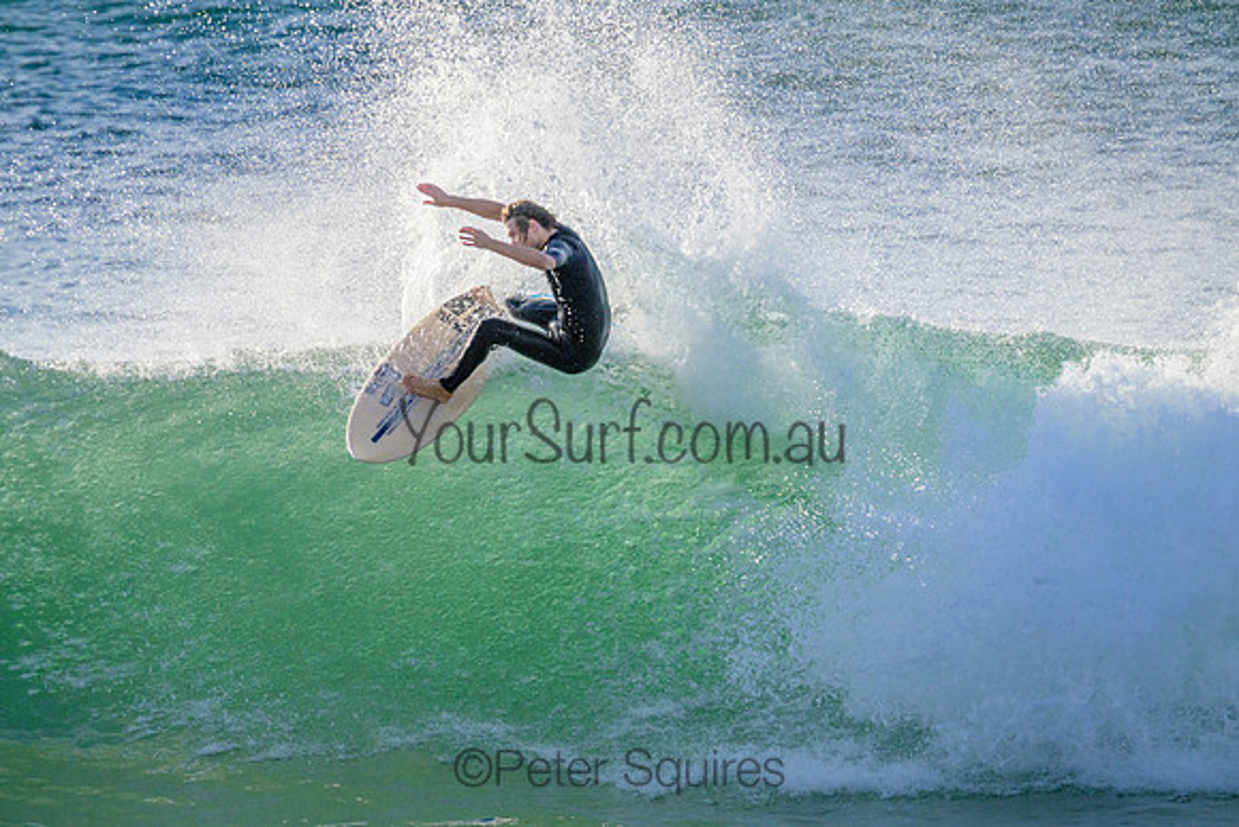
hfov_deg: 2.6
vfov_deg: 1.7
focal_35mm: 800
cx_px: 620
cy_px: 414
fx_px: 27538
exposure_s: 1/2000
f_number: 11
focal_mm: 800
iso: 1400
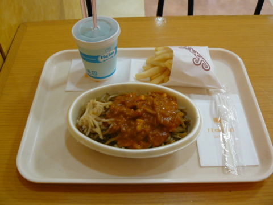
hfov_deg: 51.4
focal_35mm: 36
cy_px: 102
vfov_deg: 39.7
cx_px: 136
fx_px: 284
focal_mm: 6
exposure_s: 1/30
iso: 200
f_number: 2.8
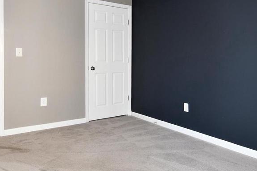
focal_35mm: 32
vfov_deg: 41.0
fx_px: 228
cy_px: 72
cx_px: 129
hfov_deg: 58.7
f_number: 4
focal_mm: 12
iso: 360
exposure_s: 1/60
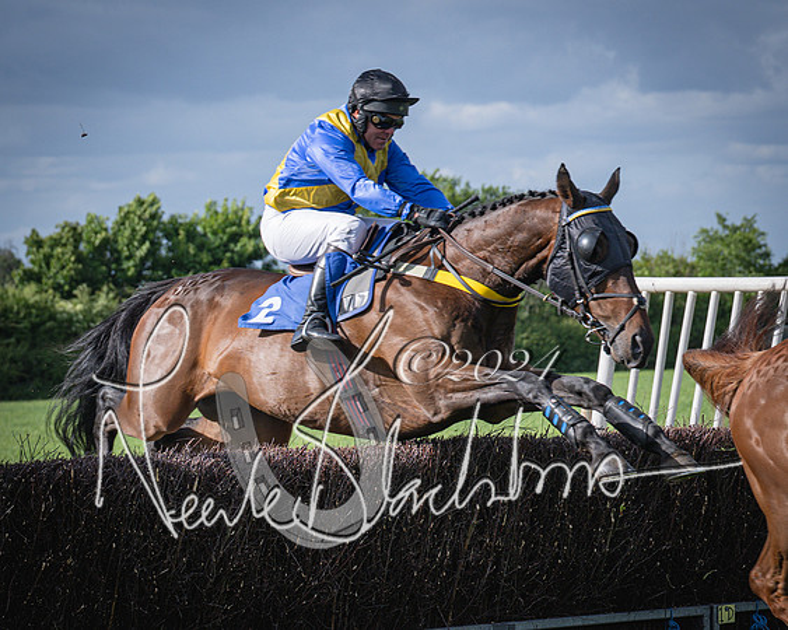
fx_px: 4060
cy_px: 451
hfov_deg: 11.0
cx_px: 106
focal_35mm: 174
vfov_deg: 8.9
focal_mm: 70
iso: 200
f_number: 4.5
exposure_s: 1/1600
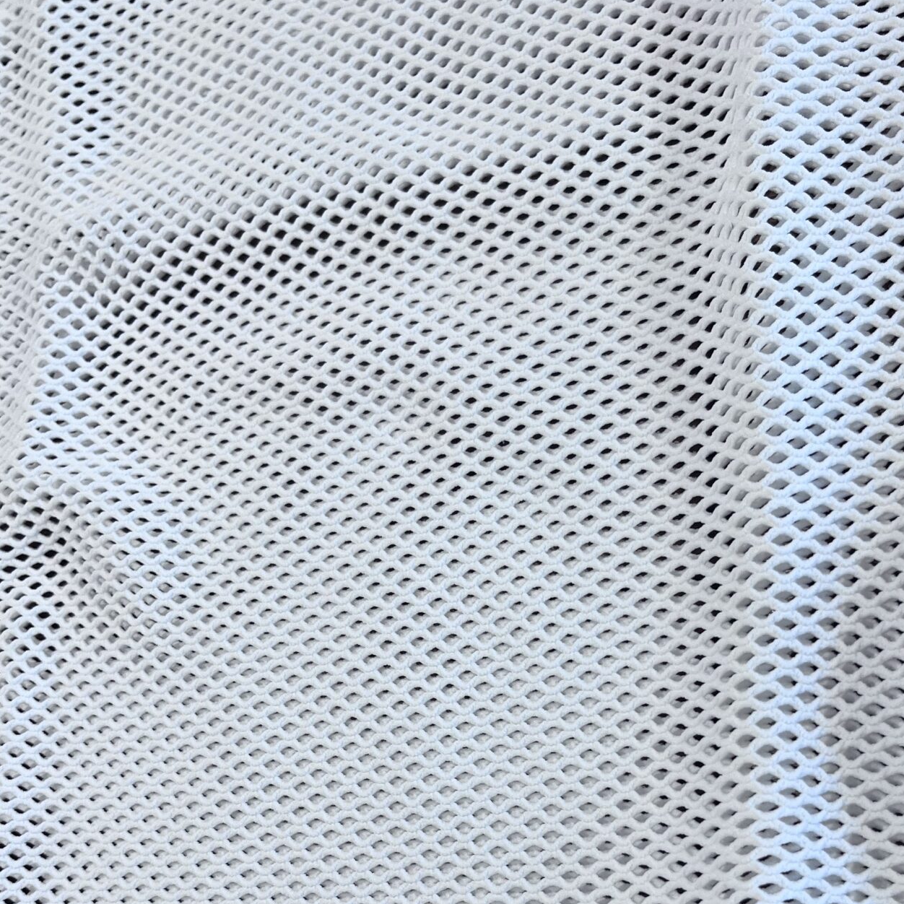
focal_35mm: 47
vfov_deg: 34.6
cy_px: 760
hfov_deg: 36.0
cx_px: 519
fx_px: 1389
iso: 32
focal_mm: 5.1
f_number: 1.6
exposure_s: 1/119
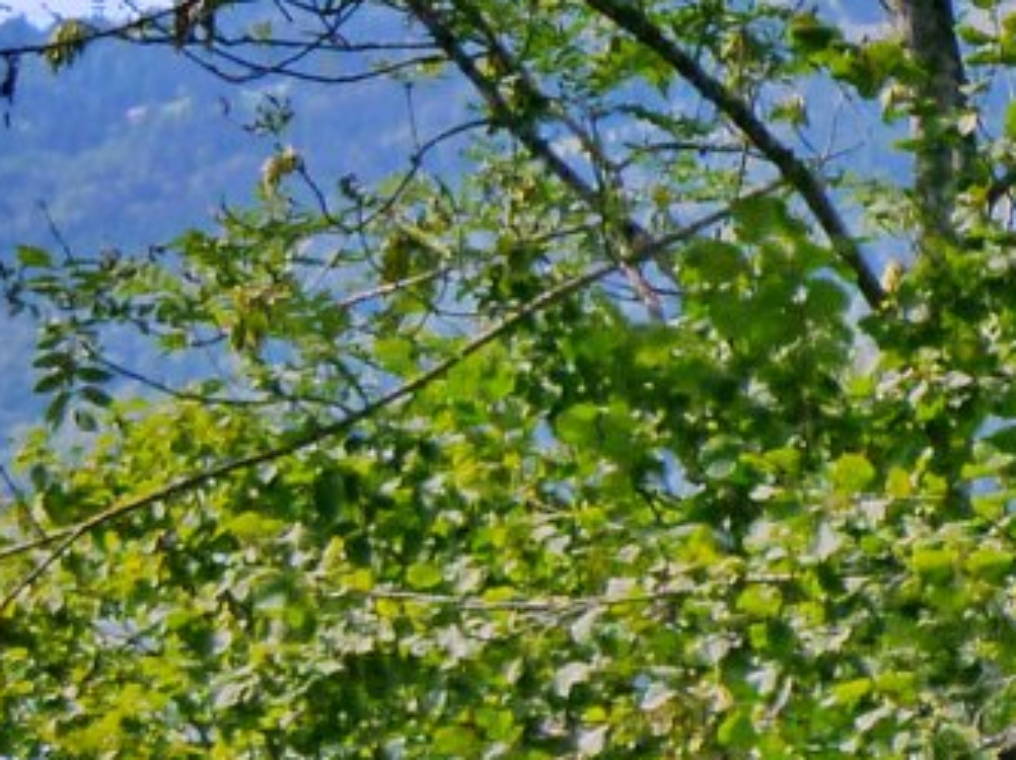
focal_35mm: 259
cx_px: -946
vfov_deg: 5.7
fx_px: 7596
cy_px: 754
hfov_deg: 7.4
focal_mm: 9.7
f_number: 3.9
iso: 125
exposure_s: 1/500
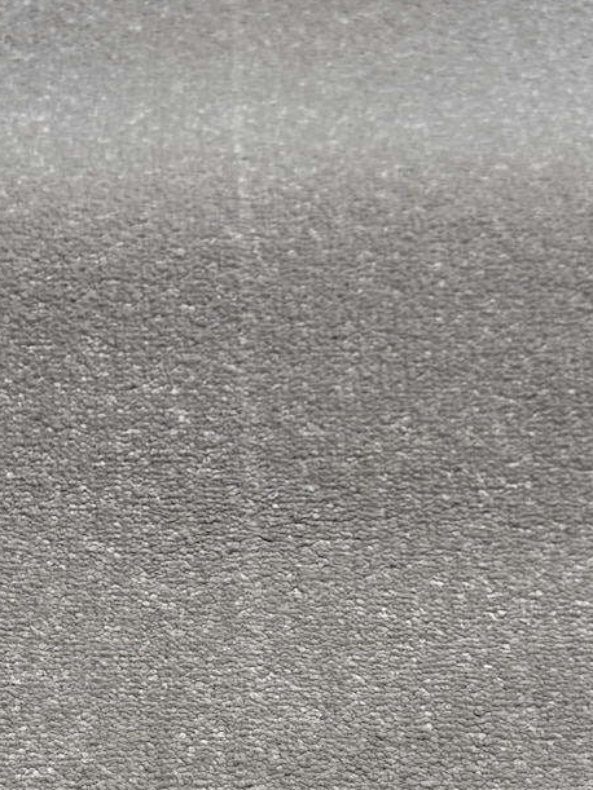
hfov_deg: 21.6
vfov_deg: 27.5
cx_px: 241
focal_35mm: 68
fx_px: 1554
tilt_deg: -55.9
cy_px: 714
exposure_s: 1/122
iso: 40
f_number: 1.6
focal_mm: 5.96
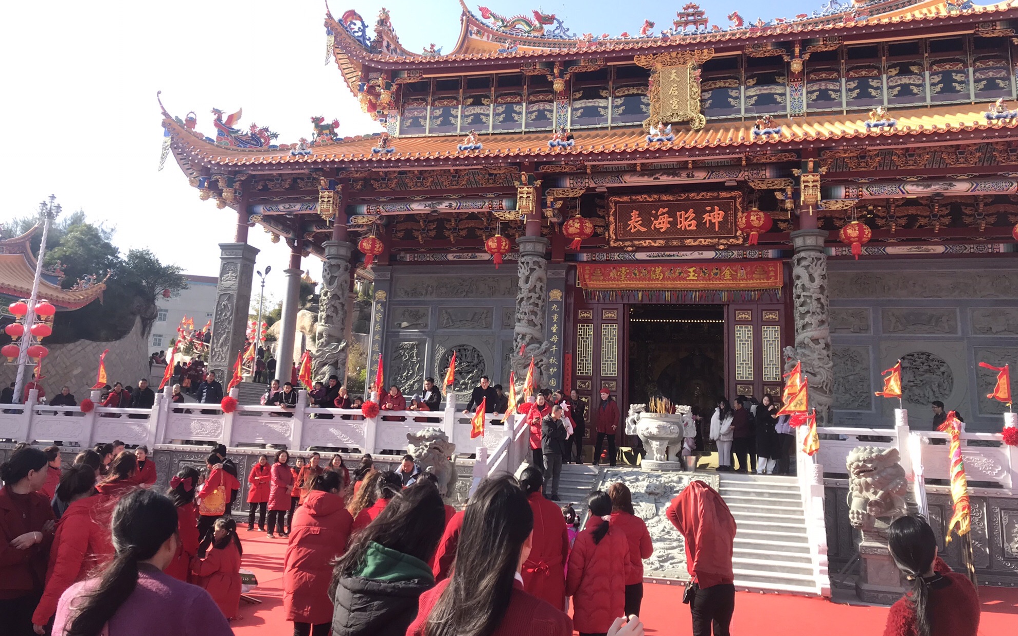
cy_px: 279
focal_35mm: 30
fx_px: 832
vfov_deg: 41.8
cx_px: 506
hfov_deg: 62.9
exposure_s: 1/791
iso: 20
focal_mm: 3.99
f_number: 1.8
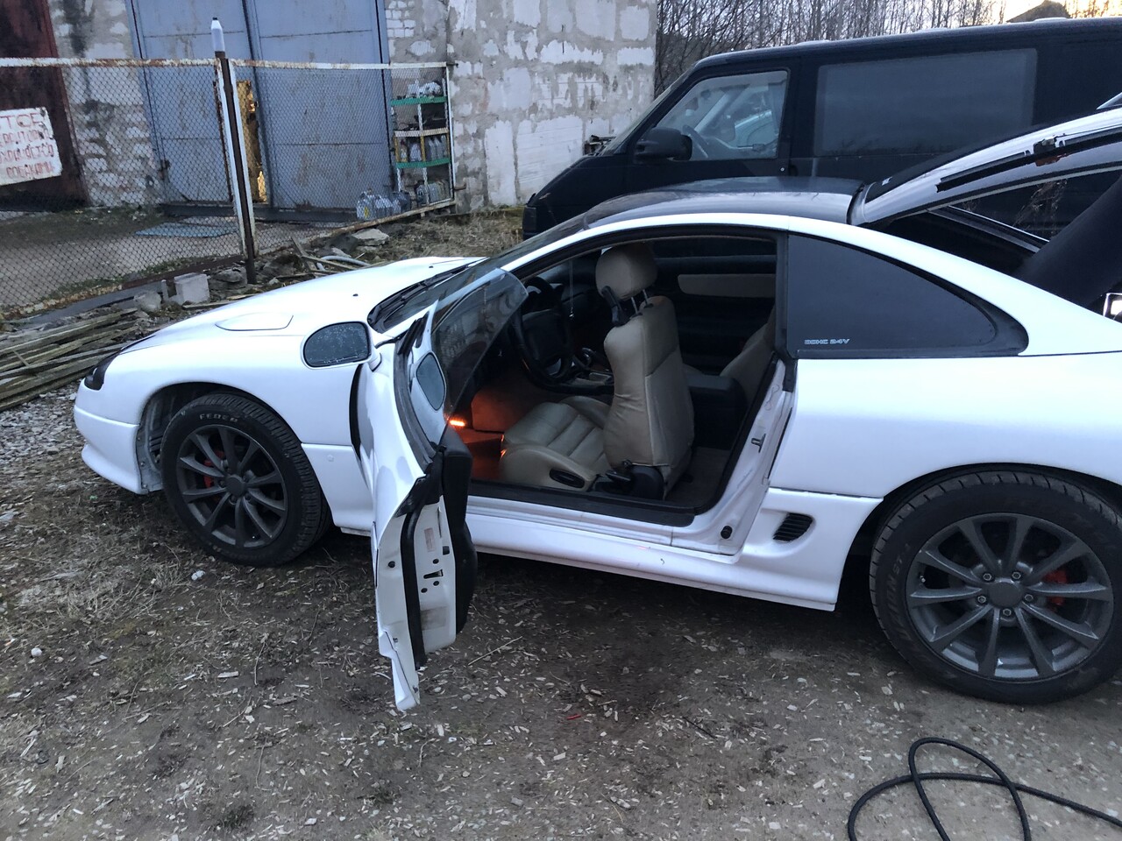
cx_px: 561
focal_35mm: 28
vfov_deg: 49.7
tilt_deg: -21.3
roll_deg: +2.4
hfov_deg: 63.4
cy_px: 420
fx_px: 908
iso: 100
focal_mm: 4
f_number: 1.8
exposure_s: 1/13
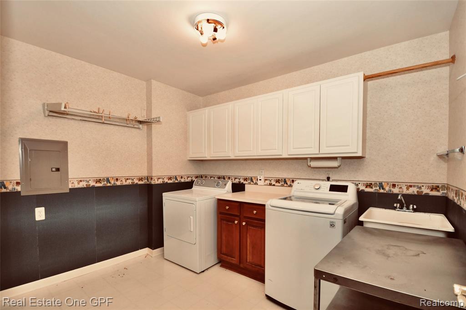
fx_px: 194
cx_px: 233
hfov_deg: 100.5
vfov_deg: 77.2
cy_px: 155
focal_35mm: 15
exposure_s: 1/125
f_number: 4
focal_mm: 10
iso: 1000
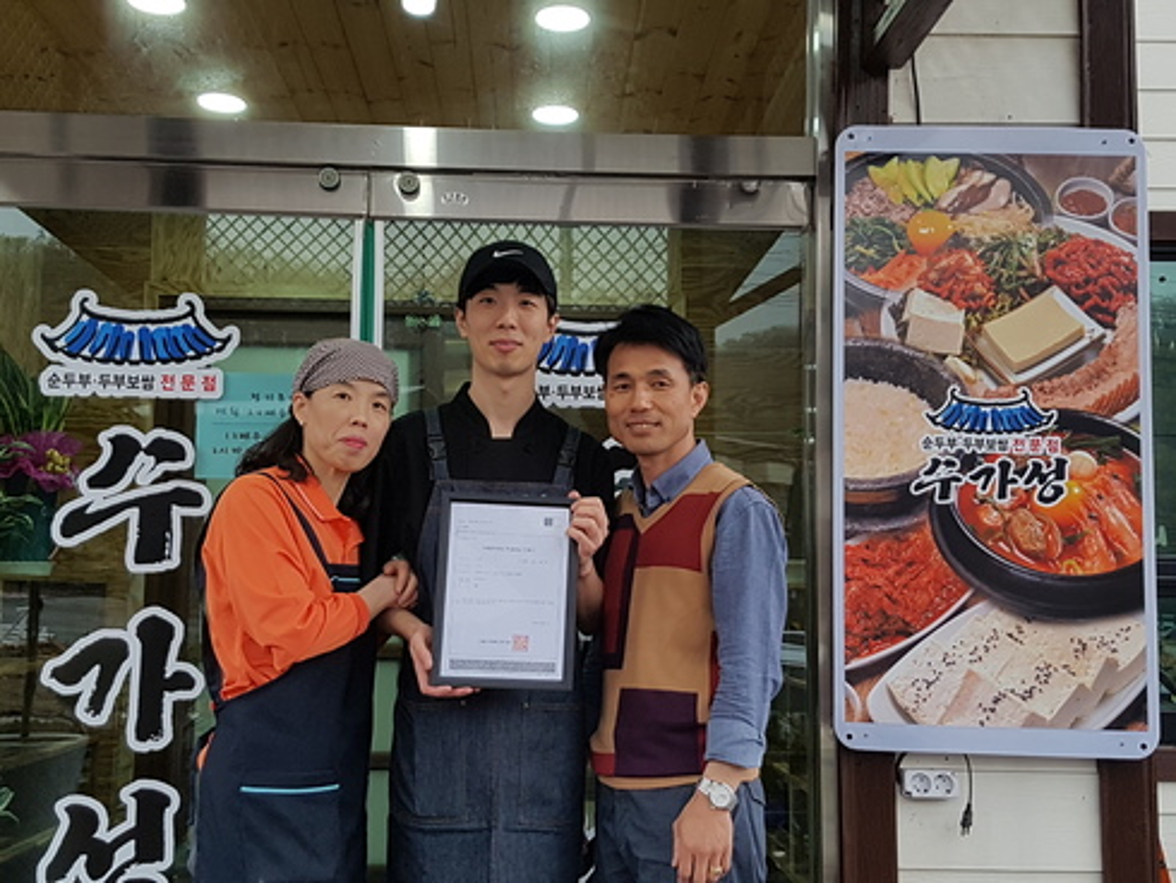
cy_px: 442
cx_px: 588
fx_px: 884
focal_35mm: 26
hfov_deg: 67.3
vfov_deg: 53.1
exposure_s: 1/140
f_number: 1.7
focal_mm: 4.2
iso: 50
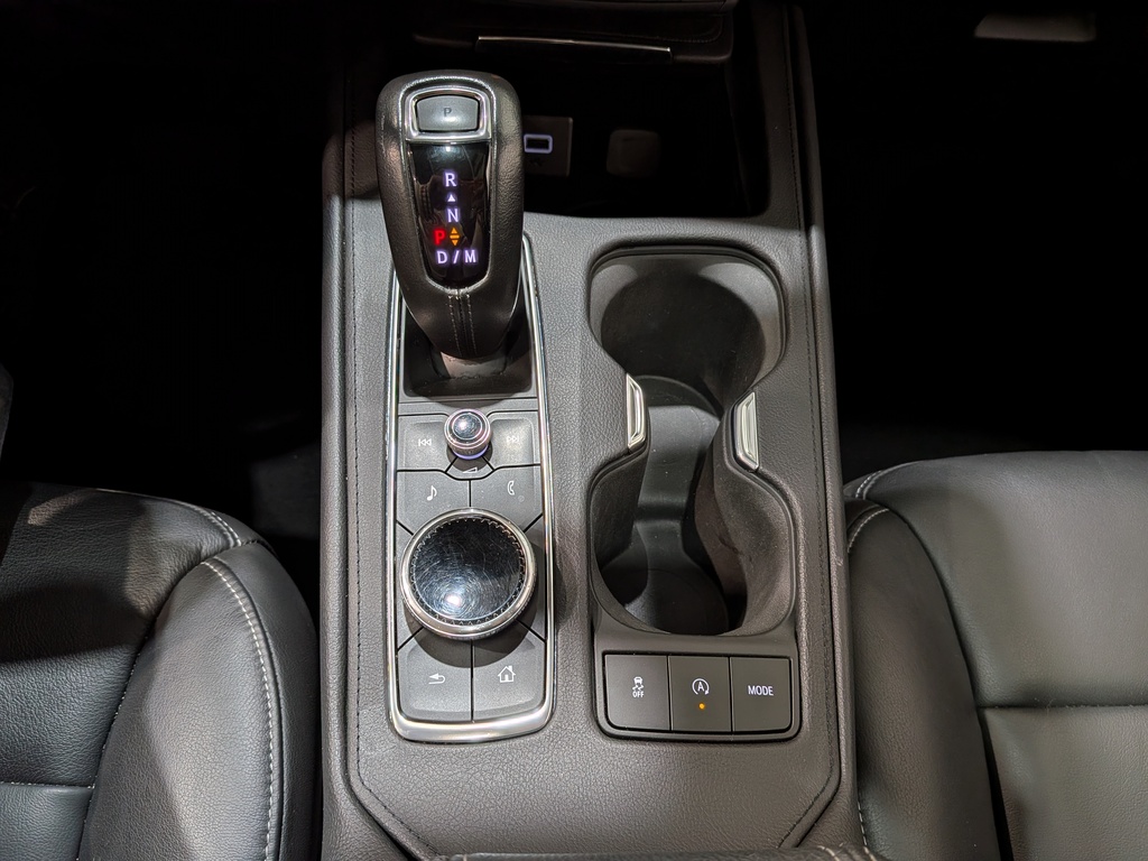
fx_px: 796
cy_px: 430
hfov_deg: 71.6
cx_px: 574
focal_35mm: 24
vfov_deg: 56.8
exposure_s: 1/120
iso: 41
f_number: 1.7
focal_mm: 4.53
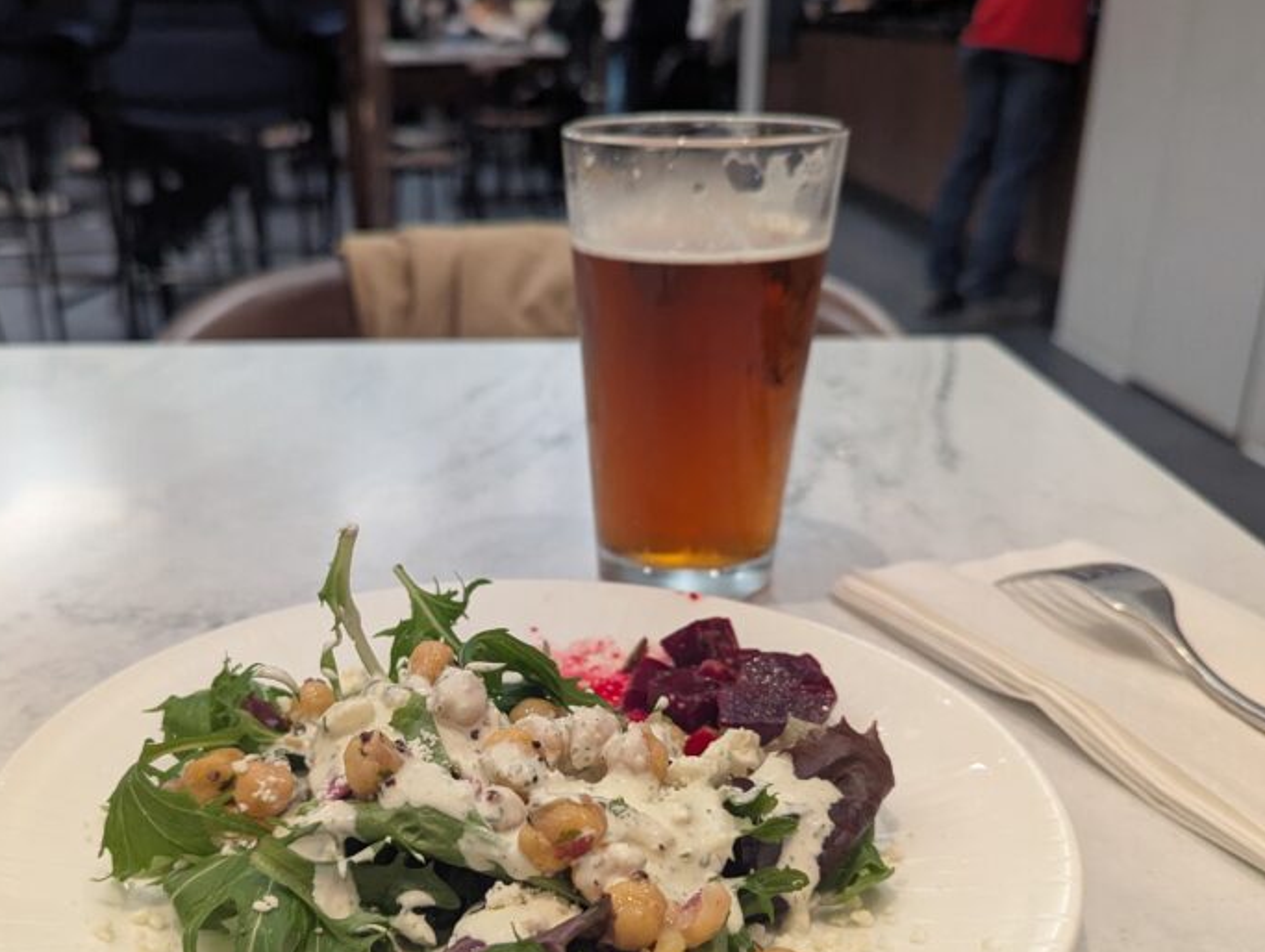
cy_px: 649
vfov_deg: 39.2
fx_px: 1317
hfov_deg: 51.1
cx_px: 524
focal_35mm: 36
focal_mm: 6.81
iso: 960
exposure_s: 1/301
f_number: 1.85
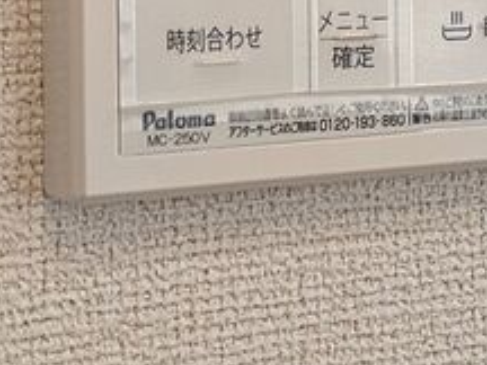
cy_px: -115
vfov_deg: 9.6
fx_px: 2124
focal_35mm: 151
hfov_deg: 13.1
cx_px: 320
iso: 90
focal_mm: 5.43
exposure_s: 1/50
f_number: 1.89
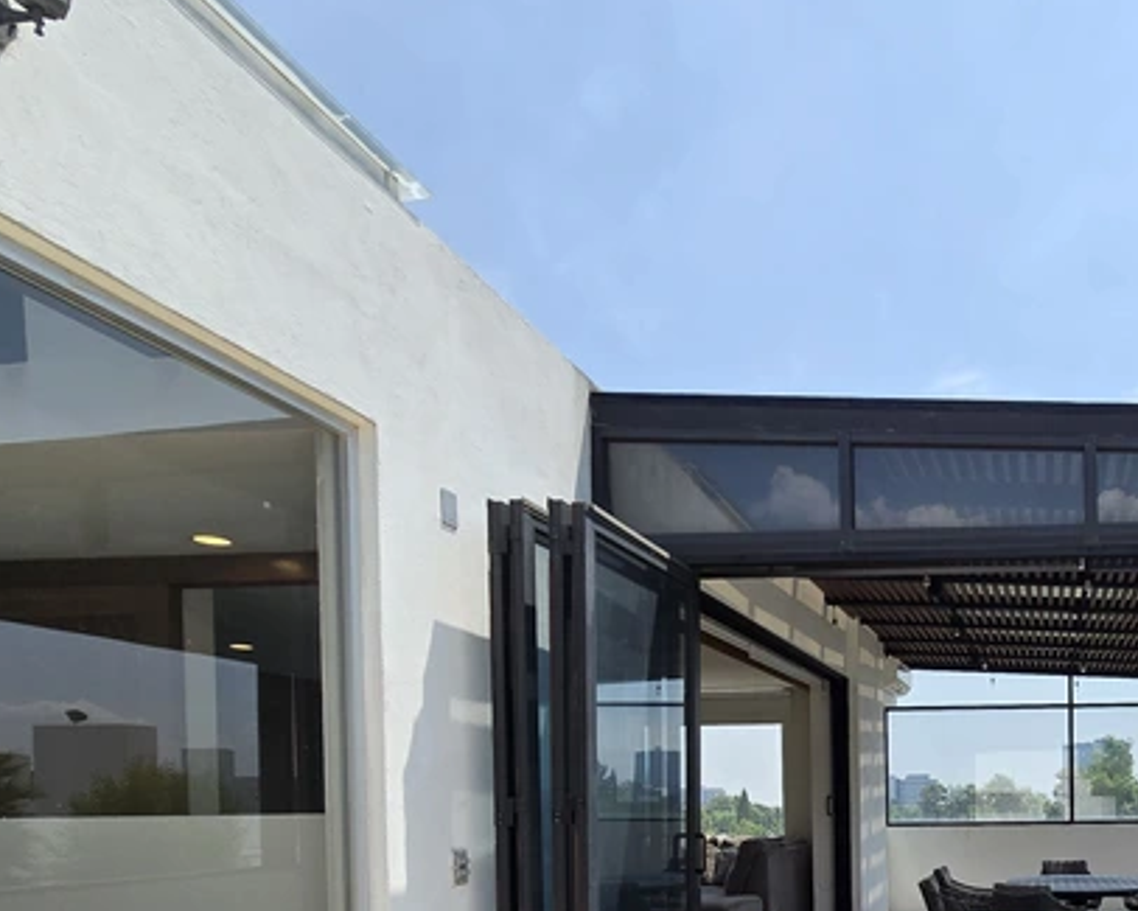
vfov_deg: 50.3
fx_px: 842
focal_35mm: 25
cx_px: 1009
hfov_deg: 58.9
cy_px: 824
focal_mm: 2.2
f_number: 2.2
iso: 64
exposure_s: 1/2000
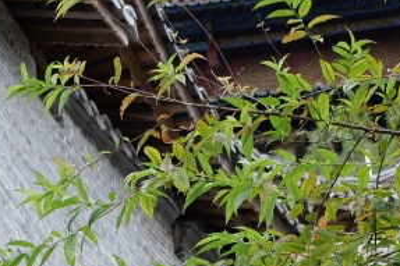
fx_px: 3720
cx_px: 298
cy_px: 472
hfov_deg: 6.2
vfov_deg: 4.1
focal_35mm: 335
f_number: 4.5
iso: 100
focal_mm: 60
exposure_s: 1/200
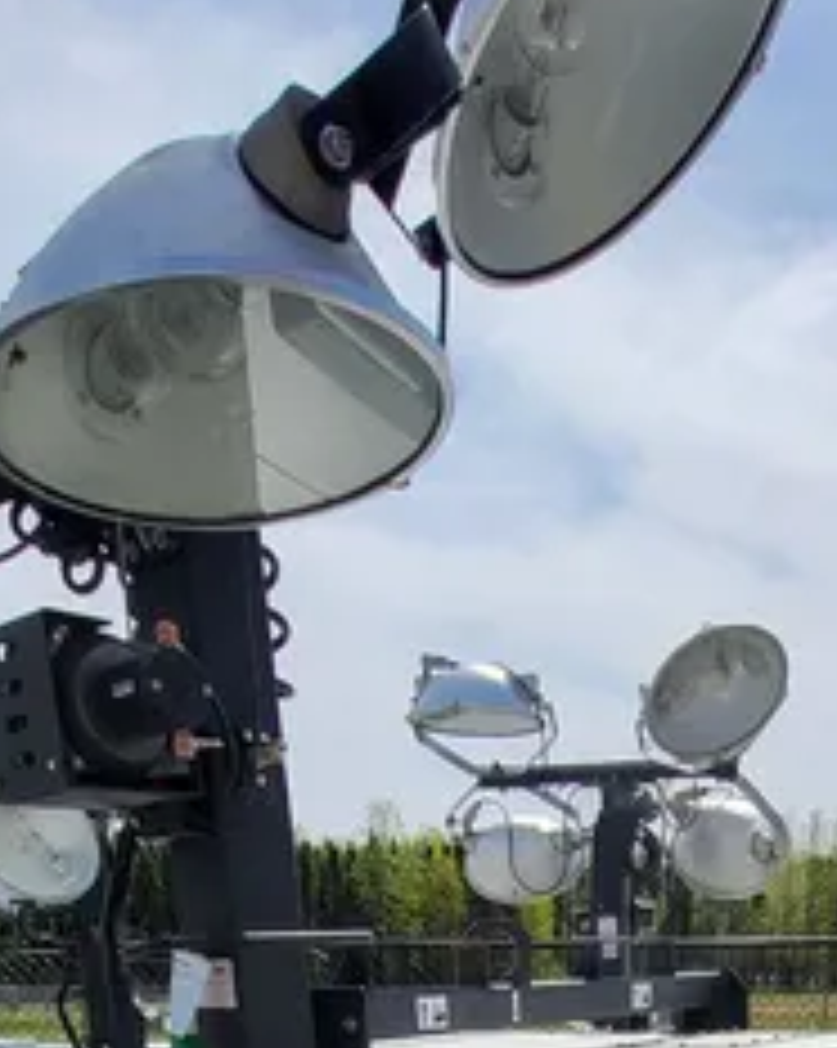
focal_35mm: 40
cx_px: 634
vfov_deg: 31.2
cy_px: 1464
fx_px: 1240
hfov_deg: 36.4
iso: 32
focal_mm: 1.74
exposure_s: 1/1384
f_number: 2.2
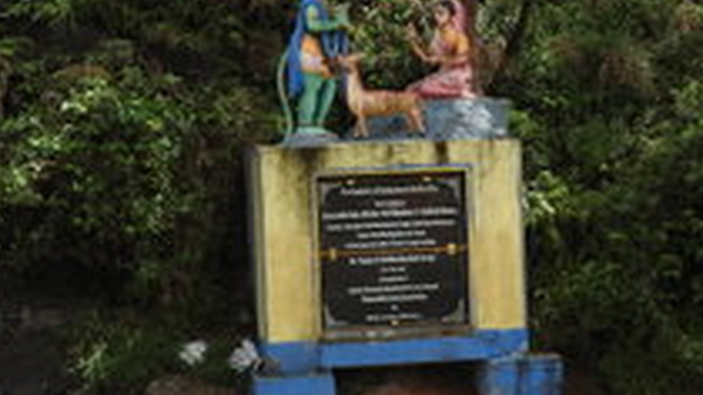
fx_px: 1547
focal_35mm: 83
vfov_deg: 14.5
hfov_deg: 25.6
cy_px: 264
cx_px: 362
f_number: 3.8
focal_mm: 7.2
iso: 100
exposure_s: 1/500
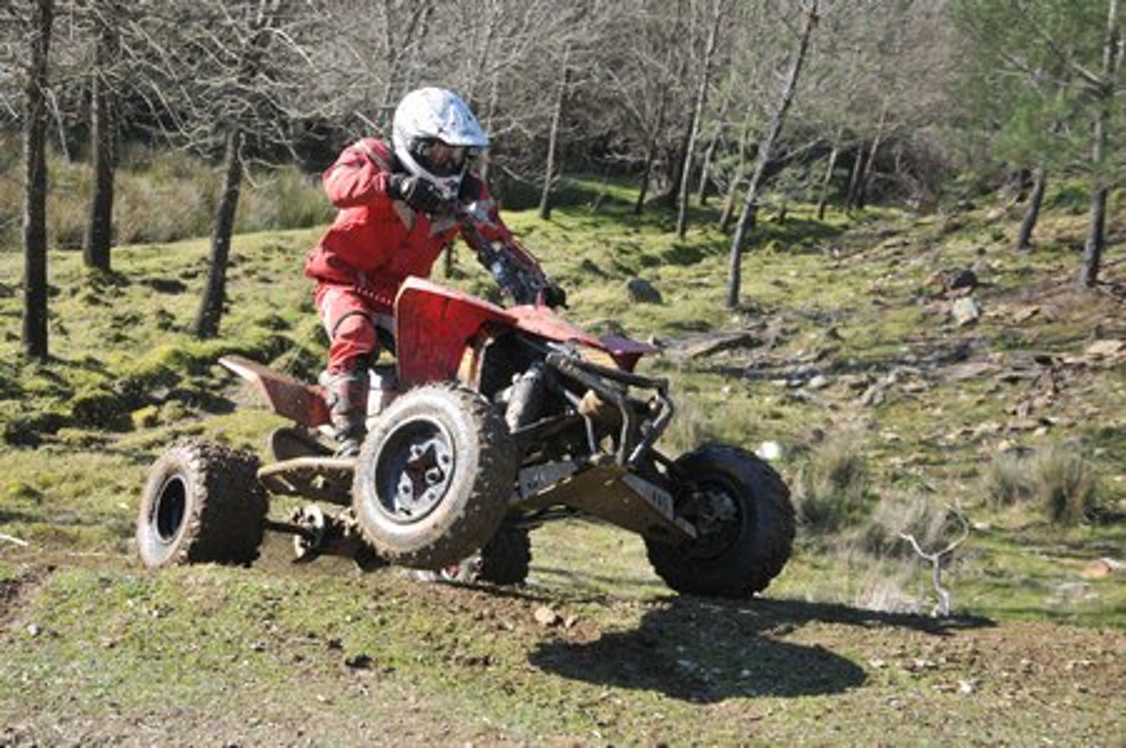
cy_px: 374
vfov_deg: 26.4
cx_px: 563
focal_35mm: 51
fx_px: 1593
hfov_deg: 38.9
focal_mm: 34
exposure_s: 1/1000
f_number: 5.6
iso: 640
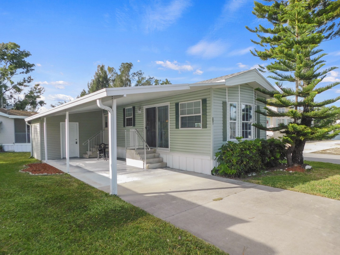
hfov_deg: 73.9
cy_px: 128
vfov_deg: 58.9
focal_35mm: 23
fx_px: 226
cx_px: 170
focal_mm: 4
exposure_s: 1/800
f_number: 3
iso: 125
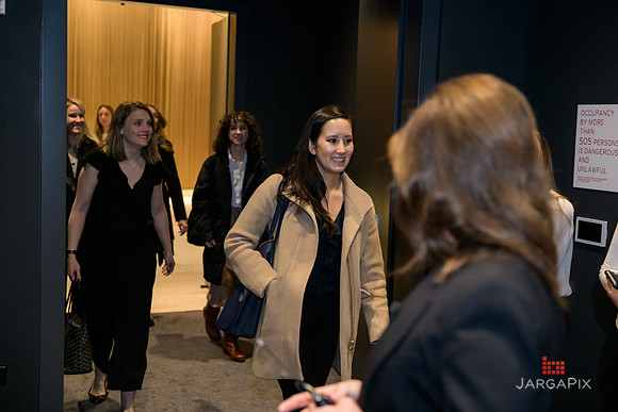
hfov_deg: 41.1
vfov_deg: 28.1
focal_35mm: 48
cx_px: 309
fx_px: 824
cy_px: 206
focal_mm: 48
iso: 1600
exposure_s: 1/125
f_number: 3.2
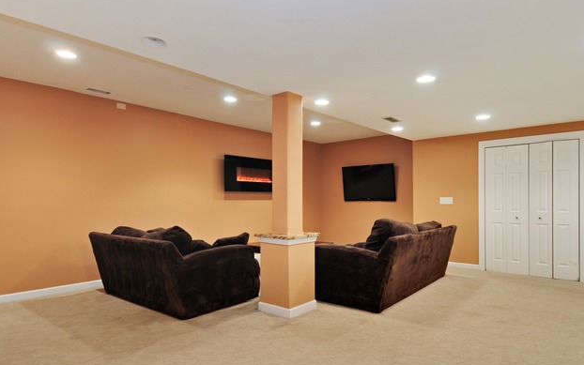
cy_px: 194
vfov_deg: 55.0
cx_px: 299
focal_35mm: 22
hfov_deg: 79.6
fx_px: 350
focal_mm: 14
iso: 640
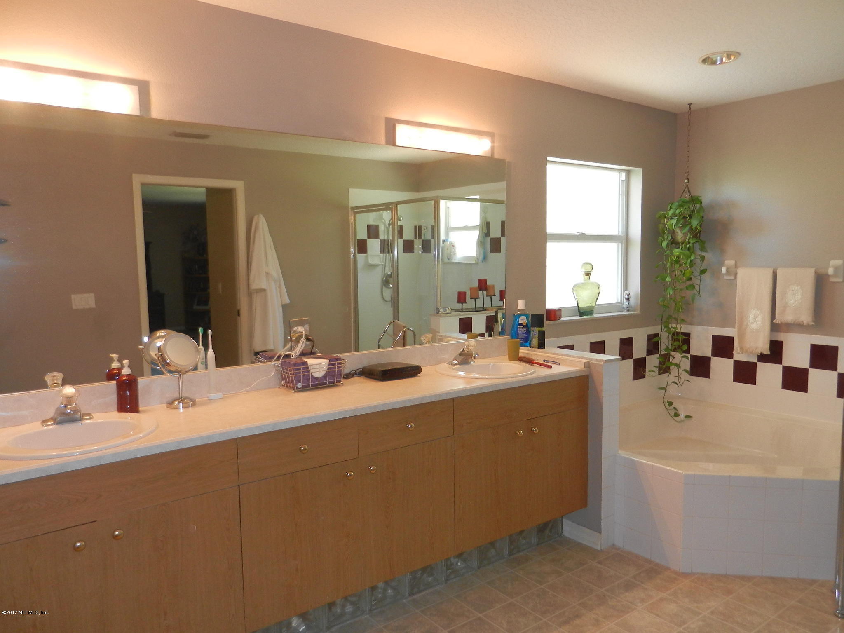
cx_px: 422
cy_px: 316
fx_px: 610
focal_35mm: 25
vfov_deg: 54.9
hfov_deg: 69.4
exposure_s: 1/30
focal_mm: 4.5
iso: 200
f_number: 3.5
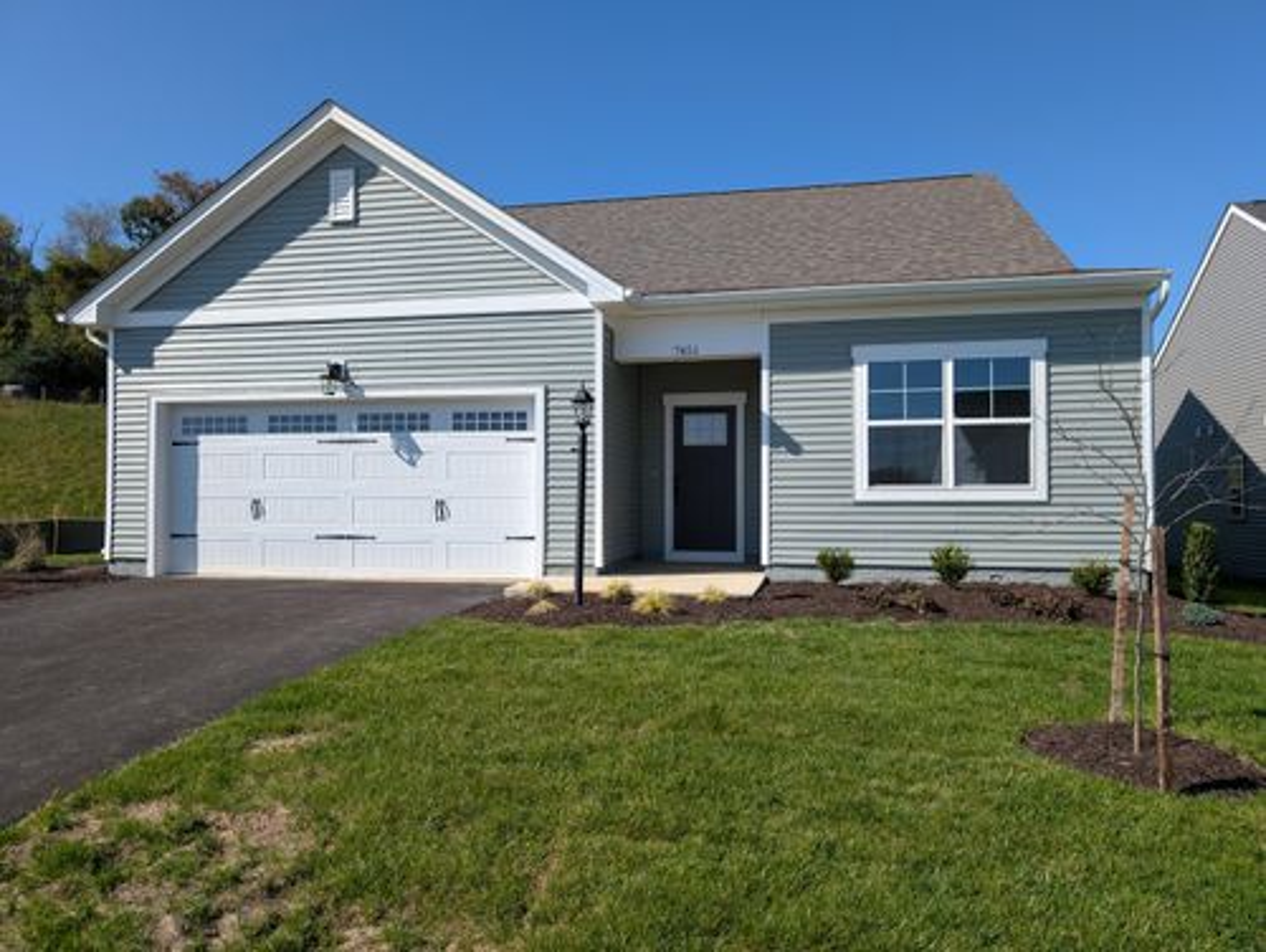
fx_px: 879
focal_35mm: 24
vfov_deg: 56.9
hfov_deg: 71.5
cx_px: 633
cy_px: 476
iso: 21
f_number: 1.68
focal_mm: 6.9
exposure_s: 1/1346
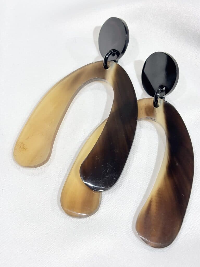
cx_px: 100
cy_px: 134
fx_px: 401
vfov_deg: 36.8
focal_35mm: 52
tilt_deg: -56.1
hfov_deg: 28.0
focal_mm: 5.96
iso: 25
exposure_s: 1/119
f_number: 1.6
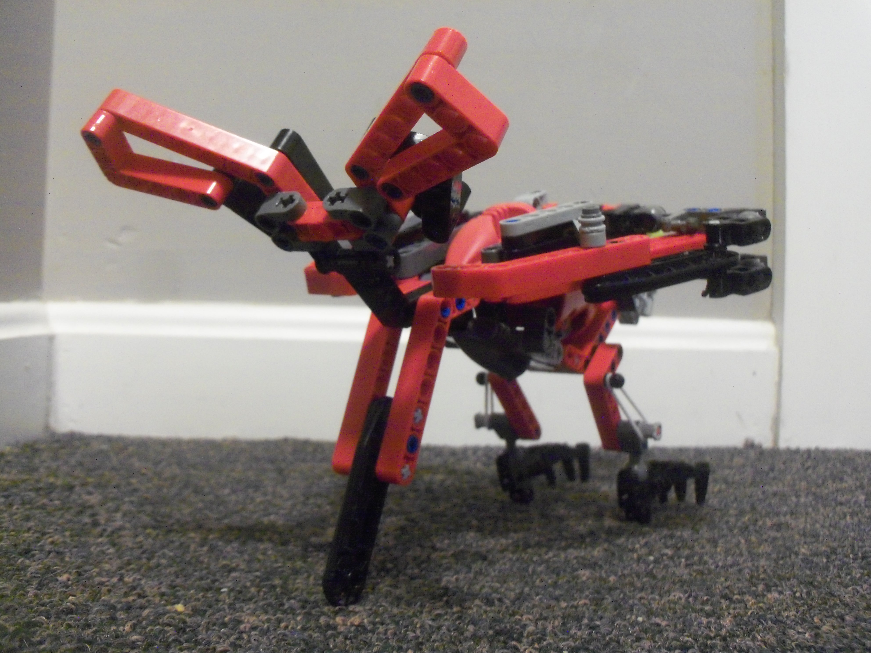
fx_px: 881
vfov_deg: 40.7
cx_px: 436
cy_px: 326
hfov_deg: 52.6
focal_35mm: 35
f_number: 3
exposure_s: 1/2
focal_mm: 6.3
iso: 400
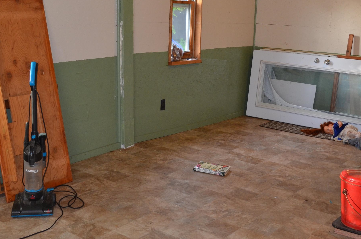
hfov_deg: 39.0
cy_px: 70
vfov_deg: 26.1
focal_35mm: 51
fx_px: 510
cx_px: 190
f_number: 3.8
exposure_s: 1/60
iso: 450
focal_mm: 20
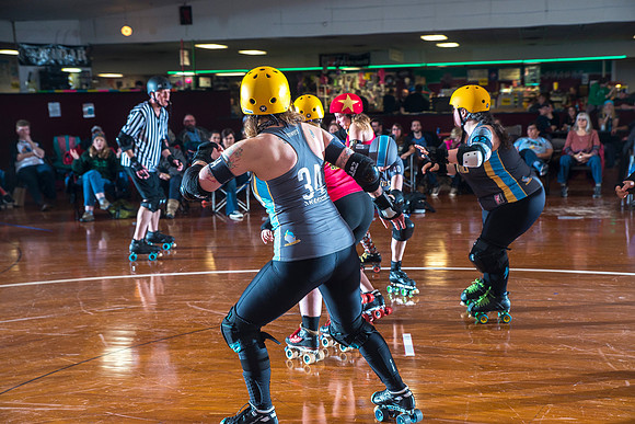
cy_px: 212
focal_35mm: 50
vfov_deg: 27.0
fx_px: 882
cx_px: 318
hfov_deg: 39.6
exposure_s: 1/160
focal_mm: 50
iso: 800
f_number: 5.6
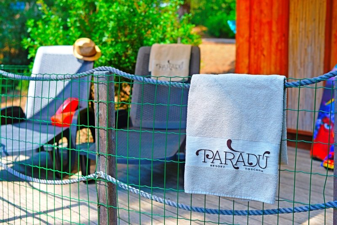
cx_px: 168
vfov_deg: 27.0
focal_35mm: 50
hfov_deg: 39.6
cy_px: 112
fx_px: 468
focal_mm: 50
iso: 320
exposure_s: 1/1600
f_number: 4.5
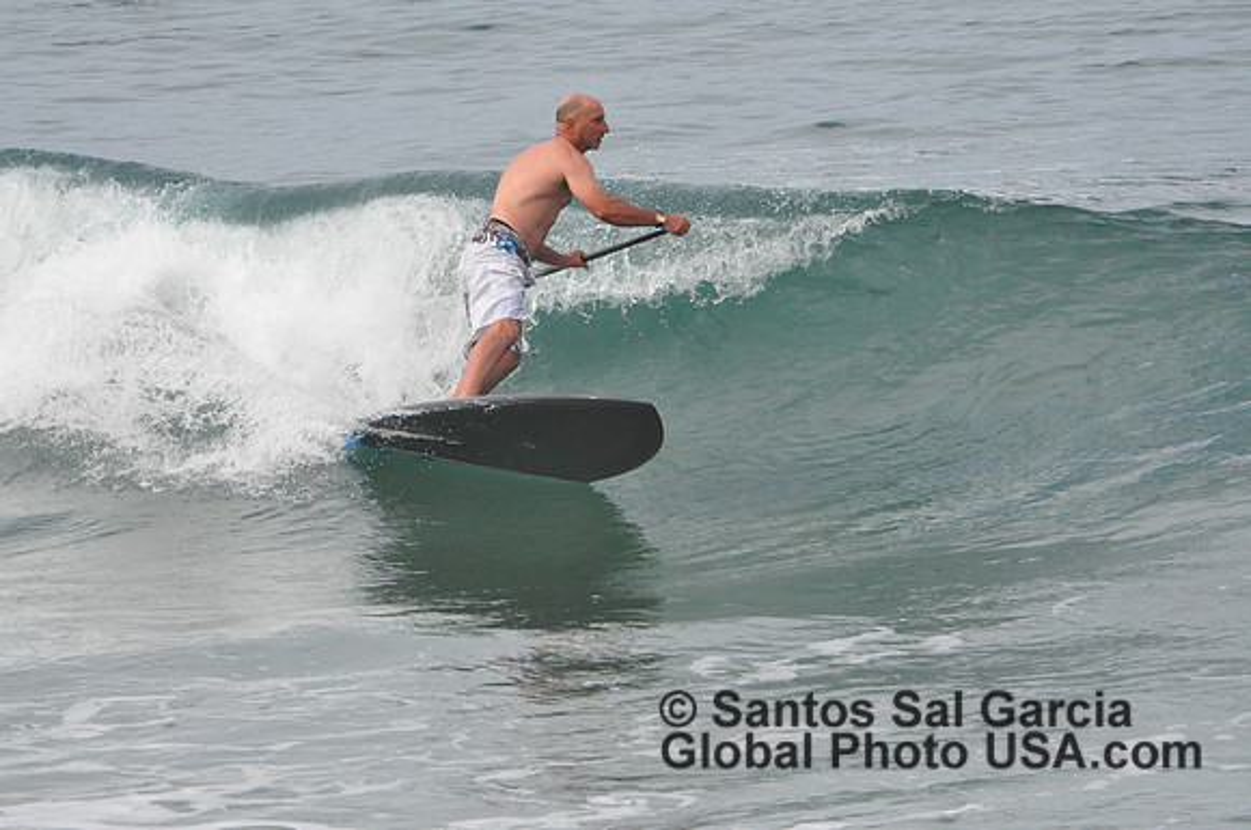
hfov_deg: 2.5
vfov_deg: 1.7
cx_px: 626
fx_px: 28629
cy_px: 415
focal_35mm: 825
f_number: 8
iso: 1250
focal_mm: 550
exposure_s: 1/2500
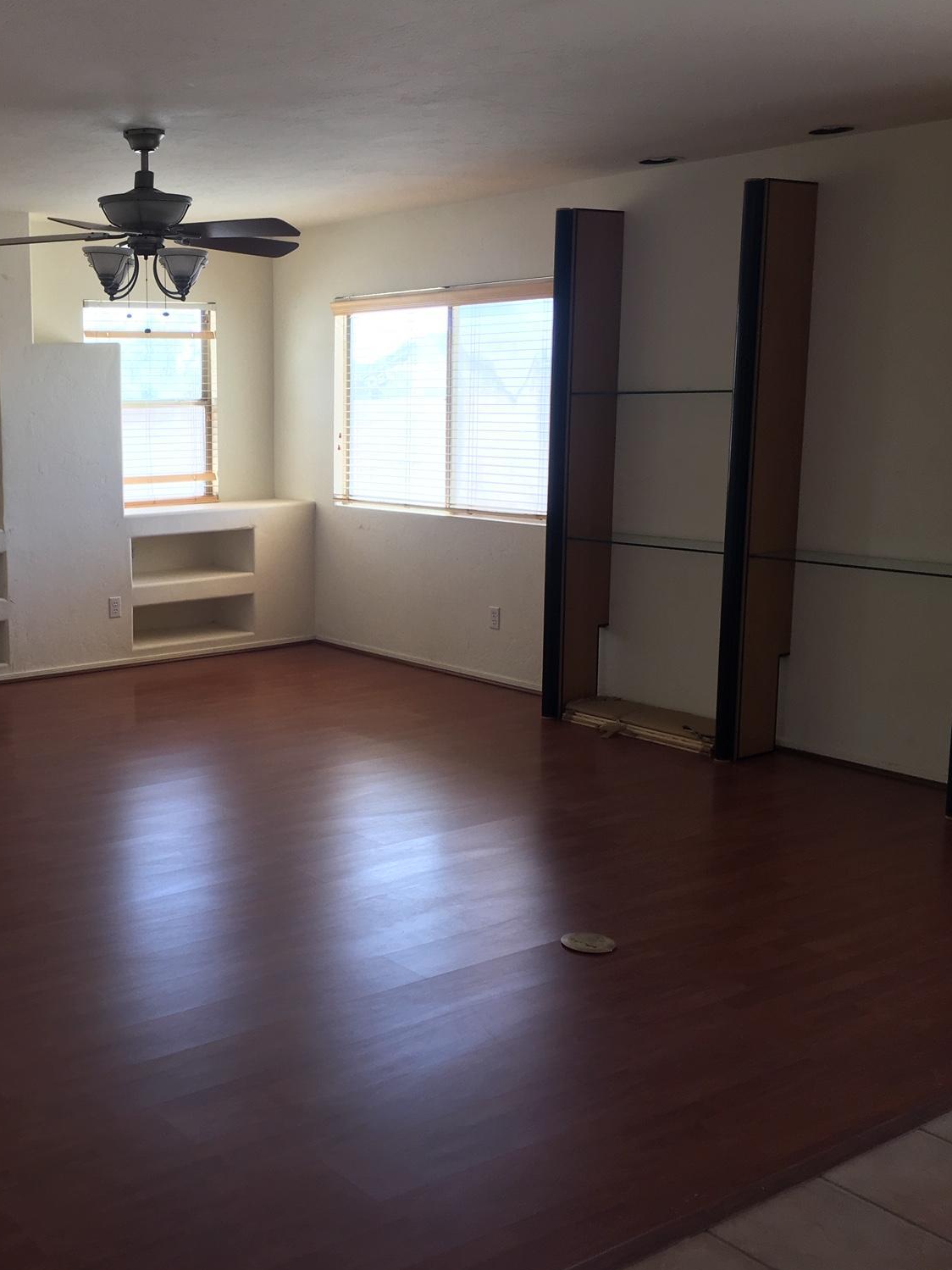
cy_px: 635
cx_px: 208
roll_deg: +0.6
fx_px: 1430
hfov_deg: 35.8
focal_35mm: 39
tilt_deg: -7.9
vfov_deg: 47.9
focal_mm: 4.15
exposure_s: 1/60
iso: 32
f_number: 2.2
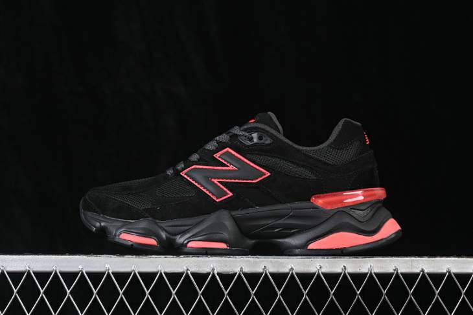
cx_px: 236
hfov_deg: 27.0
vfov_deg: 18.2
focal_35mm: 75
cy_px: 158
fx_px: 985
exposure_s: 1/60
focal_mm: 50
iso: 160
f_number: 6.3
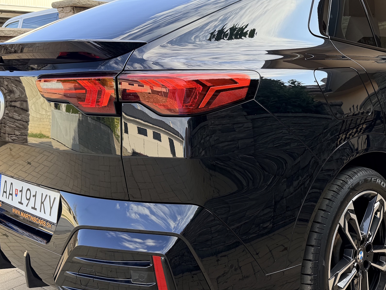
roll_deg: +0.3
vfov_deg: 33.6
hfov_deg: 43.1
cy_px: 133
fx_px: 480
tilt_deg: -8.5
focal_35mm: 43
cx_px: 265
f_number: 1.78
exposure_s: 1/453
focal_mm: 6.76
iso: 80
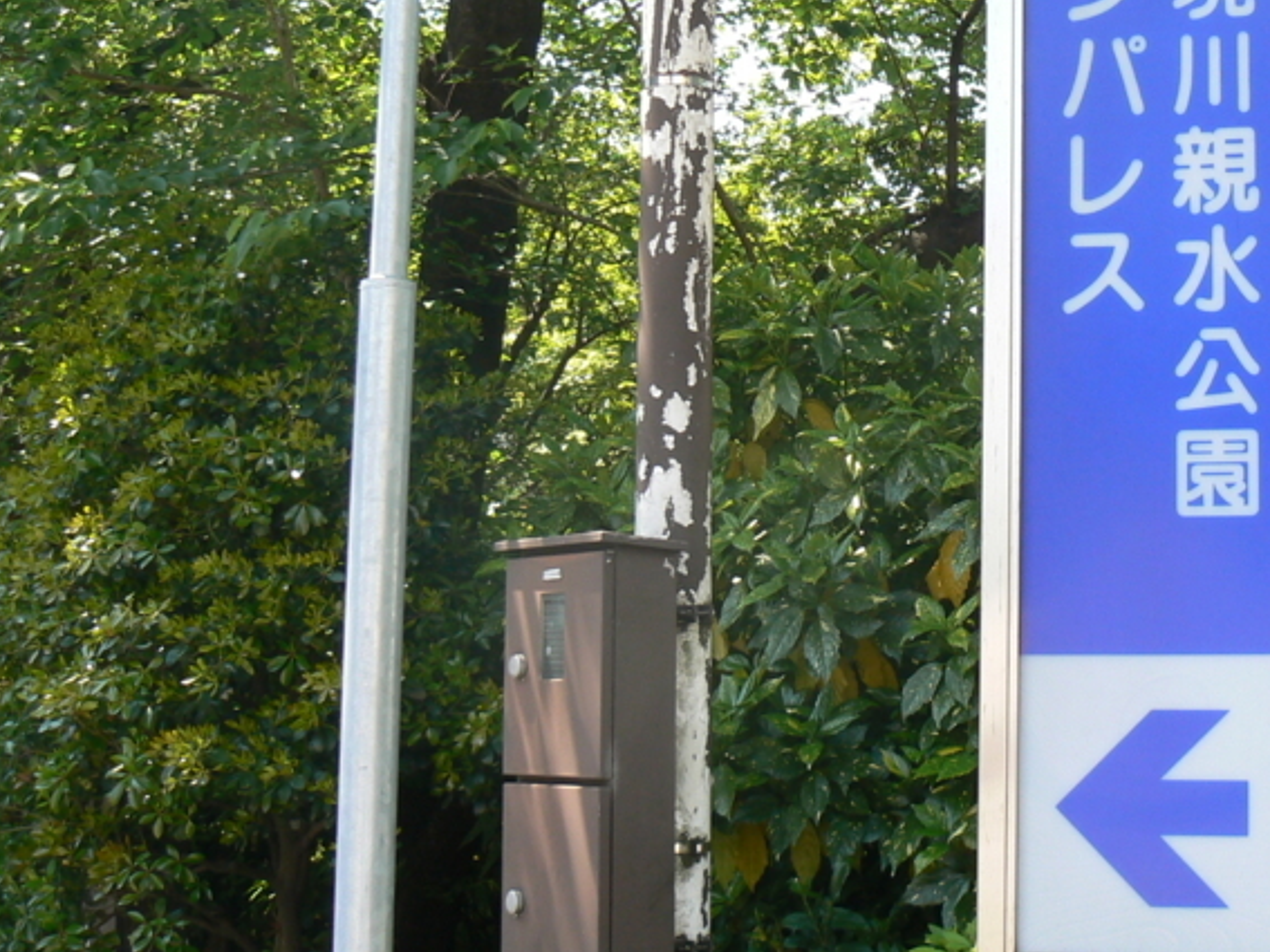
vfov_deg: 22.3
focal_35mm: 65
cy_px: 184
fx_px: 2384
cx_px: 990
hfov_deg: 29.2
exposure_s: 1/100
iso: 80
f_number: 4.5
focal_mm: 6
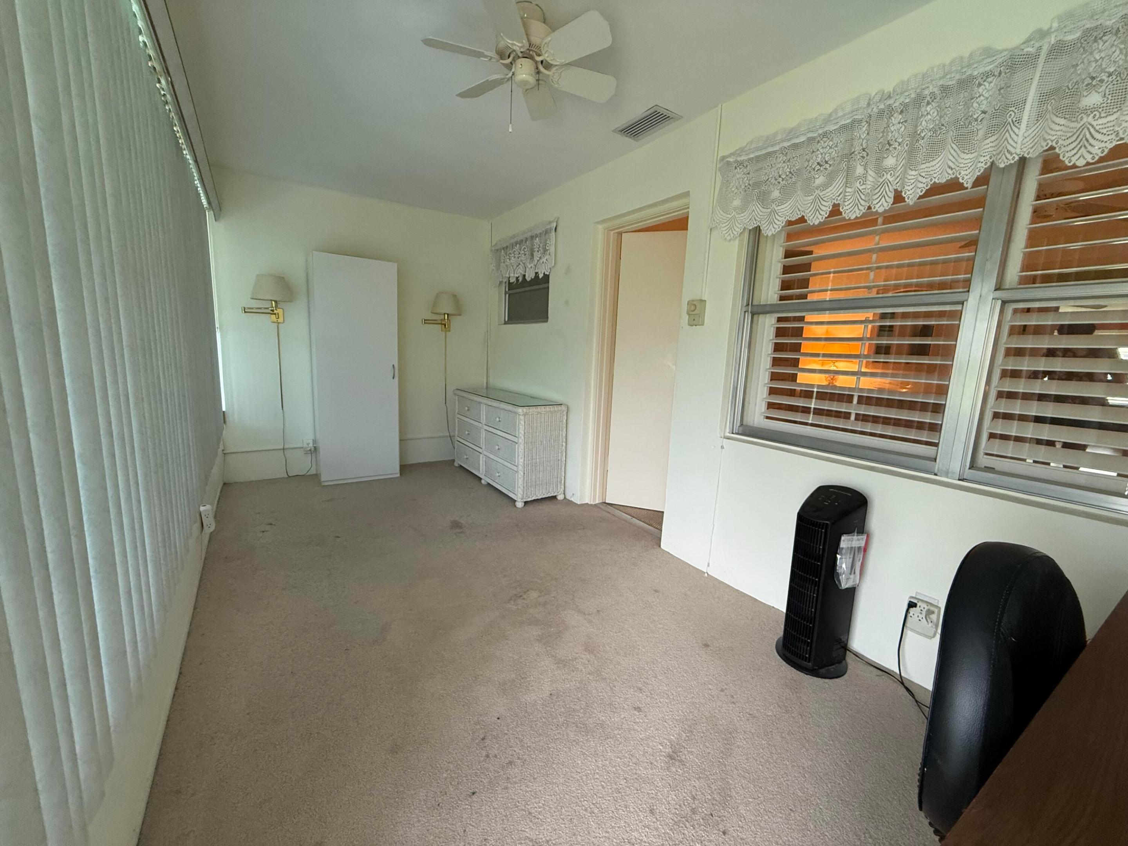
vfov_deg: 85.7
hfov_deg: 102.1
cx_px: 564
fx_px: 456
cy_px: 423
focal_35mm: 14
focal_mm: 2.22
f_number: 2.2
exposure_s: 1/99
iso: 320
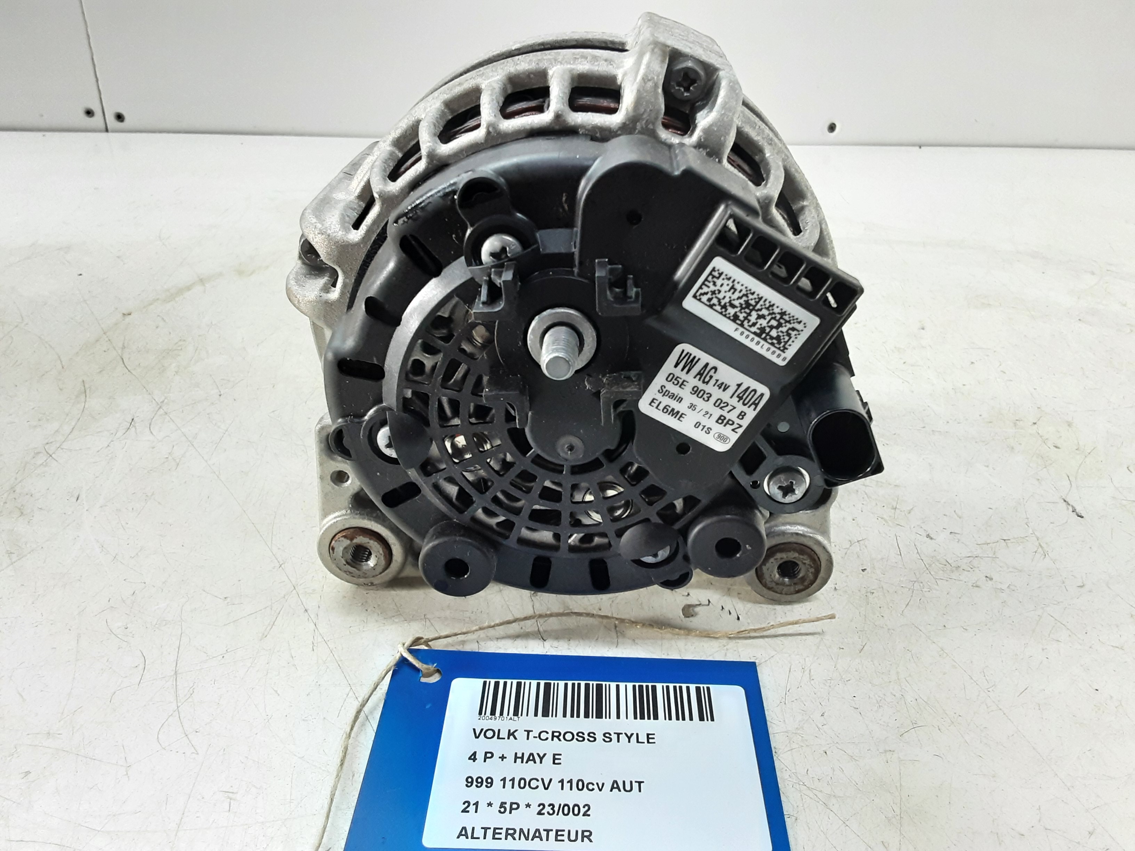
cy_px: 426
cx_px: 568
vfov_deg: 51.4
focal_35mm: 27
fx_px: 885
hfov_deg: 65.3
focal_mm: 2.91
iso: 125
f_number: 1.9
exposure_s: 1/50
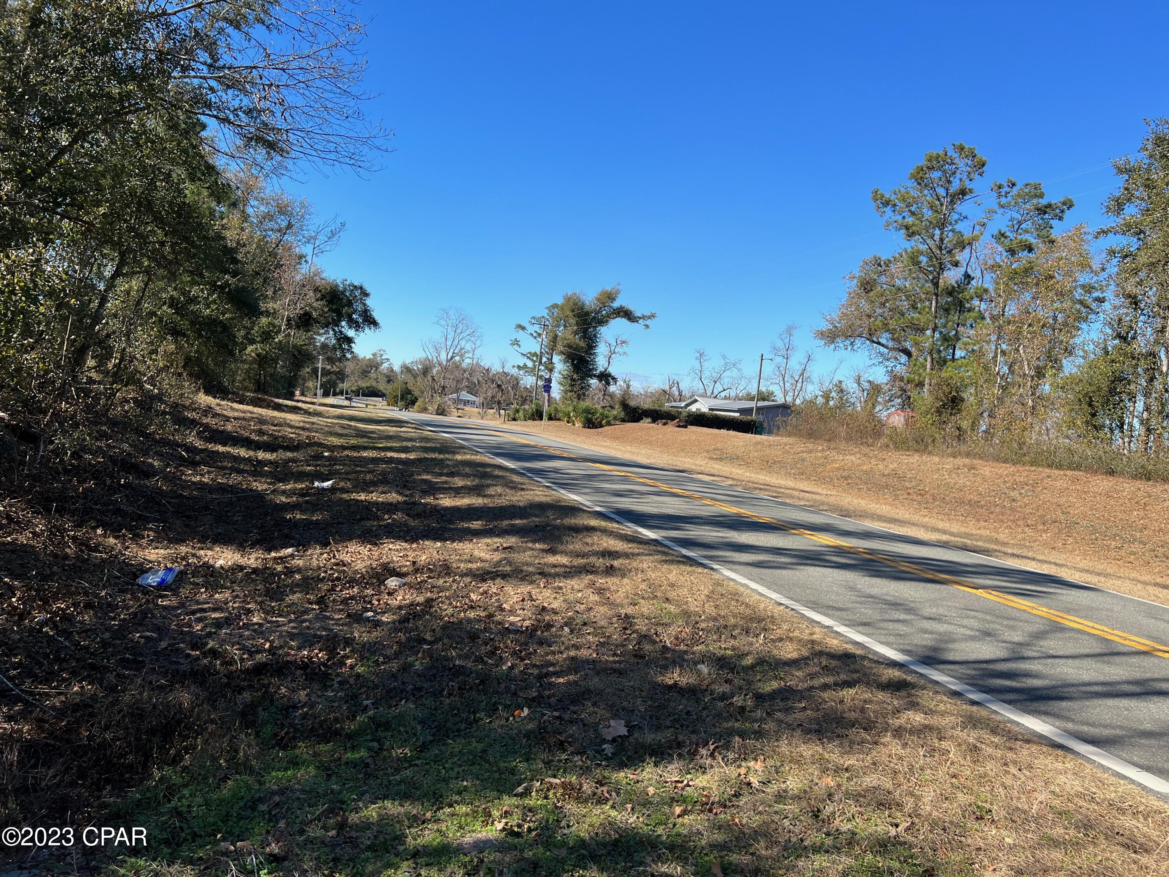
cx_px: 584
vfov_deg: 53.1
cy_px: 438
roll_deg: -5.8
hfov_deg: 67.3
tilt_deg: -2.6
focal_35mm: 26
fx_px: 878
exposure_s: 1/2695
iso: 50
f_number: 1.5
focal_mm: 5.7
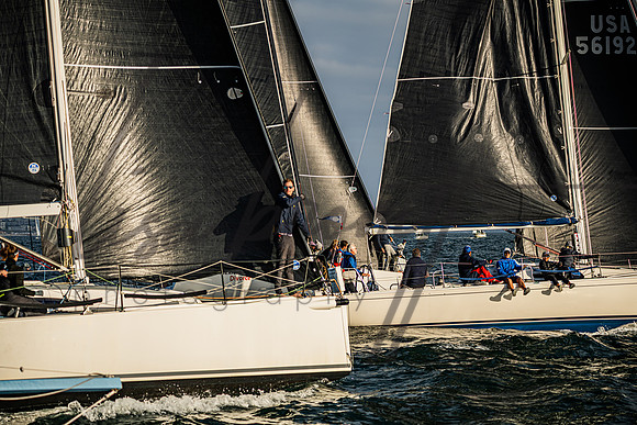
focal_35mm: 100
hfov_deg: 20.4
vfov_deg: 13.7
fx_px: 1770
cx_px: 318
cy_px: 212
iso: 80
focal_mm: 100
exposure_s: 1/1000
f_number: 4.5
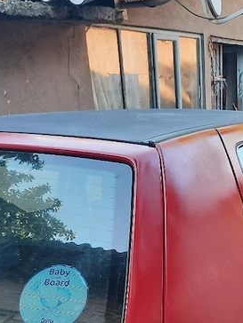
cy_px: 310
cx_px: 228
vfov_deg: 32.6
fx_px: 515
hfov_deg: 25.6
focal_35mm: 55
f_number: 2
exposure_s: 1/50
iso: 100
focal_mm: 4.6
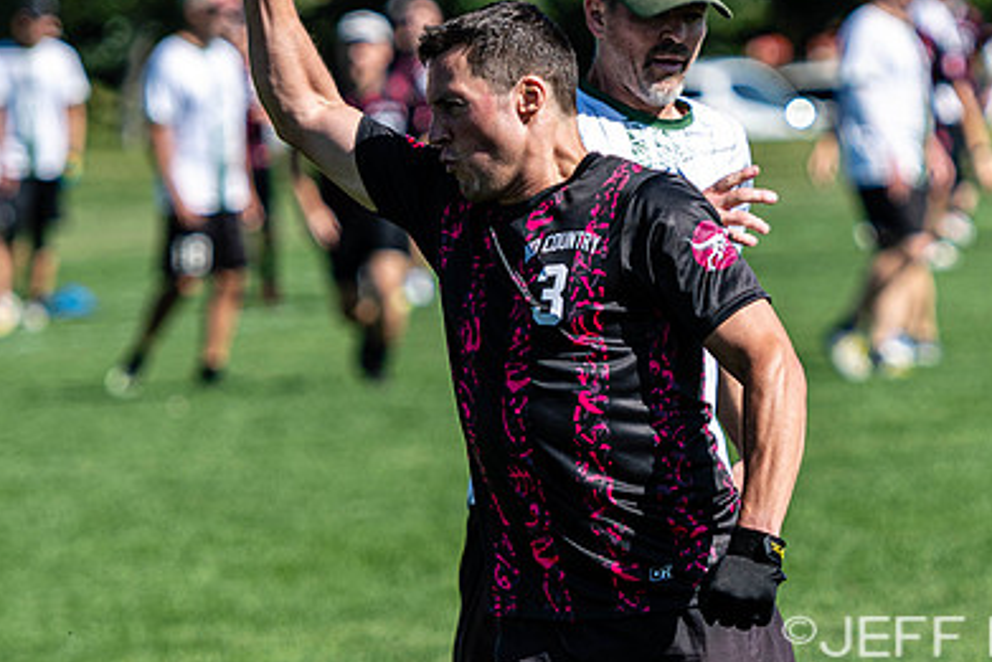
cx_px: 857
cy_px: 412
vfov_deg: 3.1
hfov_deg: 4.6
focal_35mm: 444
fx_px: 12239
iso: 100
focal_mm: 150
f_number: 3.2
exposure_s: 1/1600
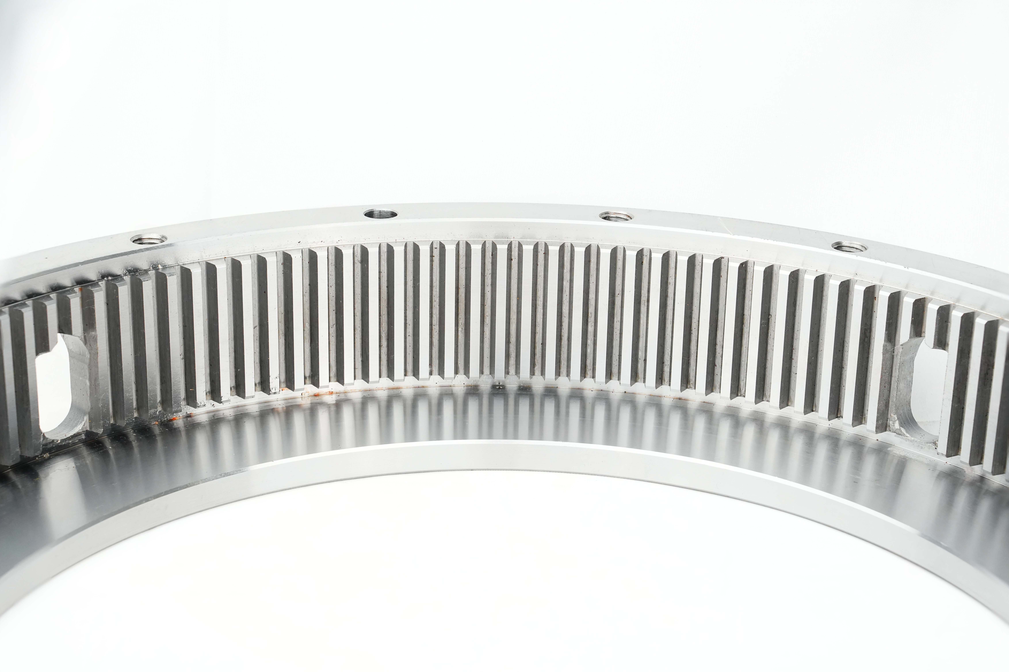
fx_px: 1961
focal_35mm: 70
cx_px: 504
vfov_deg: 19.4
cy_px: 336
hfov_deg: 28.9
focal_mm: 70
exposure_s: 1/640
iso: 2000
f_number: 9
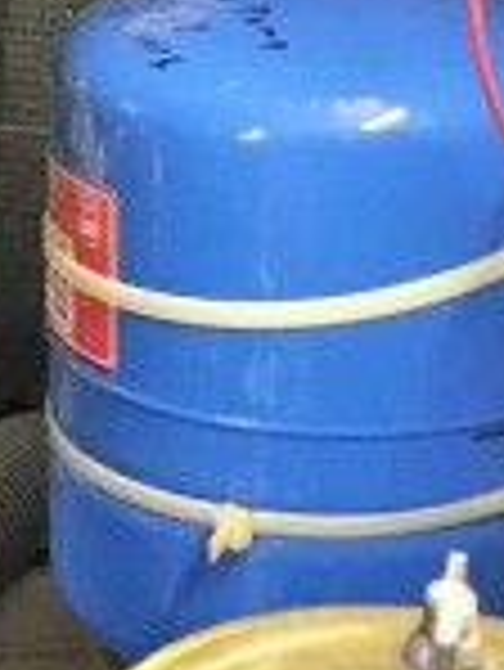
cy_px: 306
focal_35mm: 125
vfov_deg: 15.8
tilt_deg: -20.4
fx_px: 2423
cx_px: -140
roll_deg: +1.3
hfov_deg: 11.6
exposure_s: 1/15
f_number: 2.4
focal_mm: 3.3
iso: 500
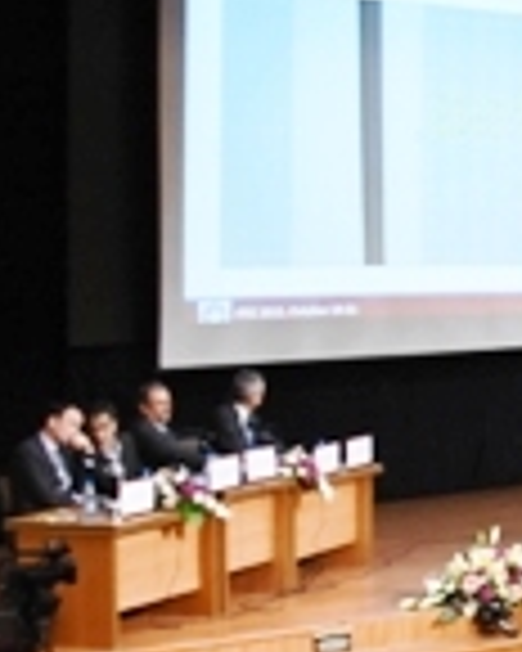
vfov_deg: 17.2
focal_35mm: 112
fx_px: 2163
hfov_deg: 11.5
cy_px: 295
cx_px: 1238
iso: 1100
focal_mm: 18
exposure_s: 1/30
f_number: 3.5
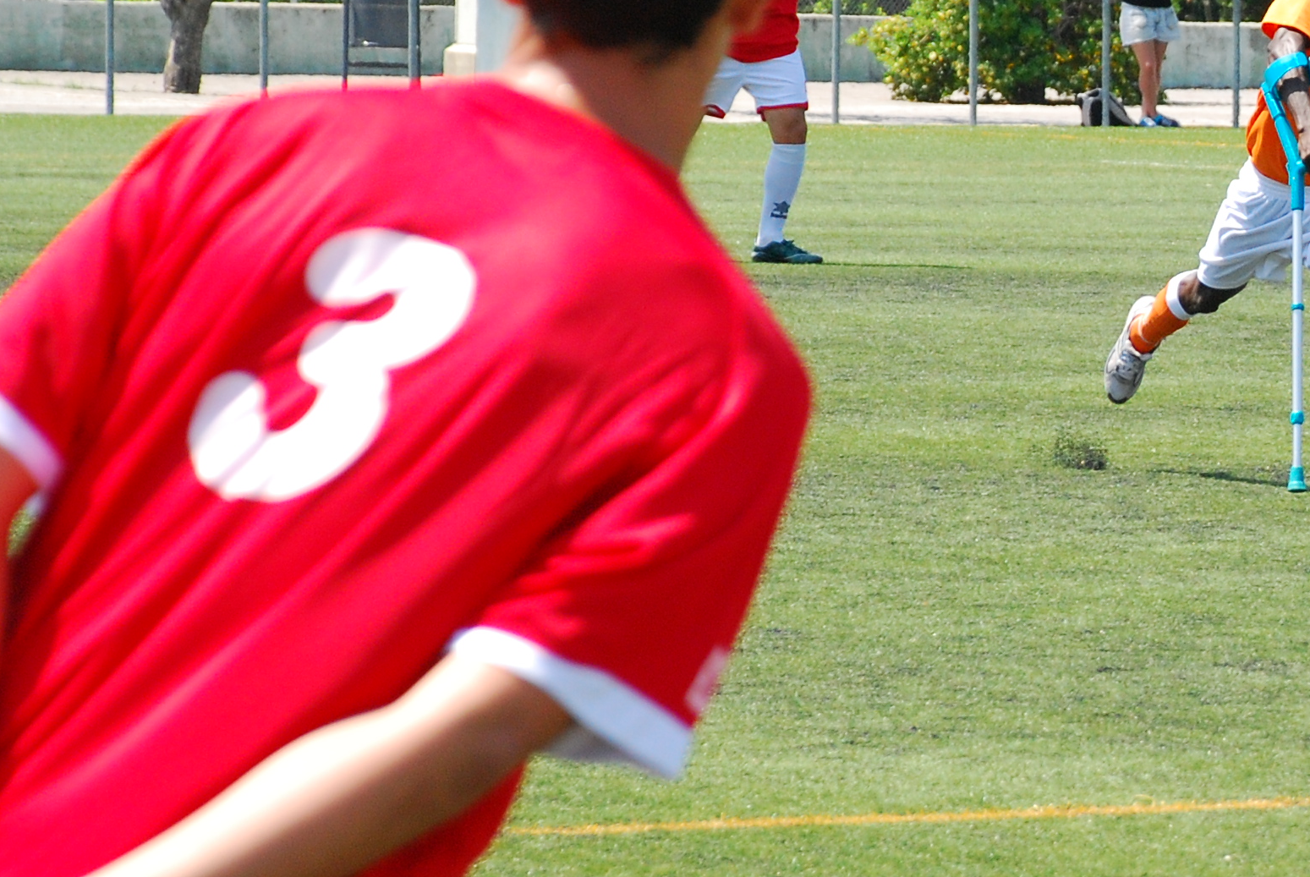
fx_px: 10930
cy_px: 269
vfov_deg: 4.6
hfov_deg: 6.8
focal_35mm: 300
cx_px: 1547
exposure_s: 1/640
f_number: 6.3
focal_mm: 80
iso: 400
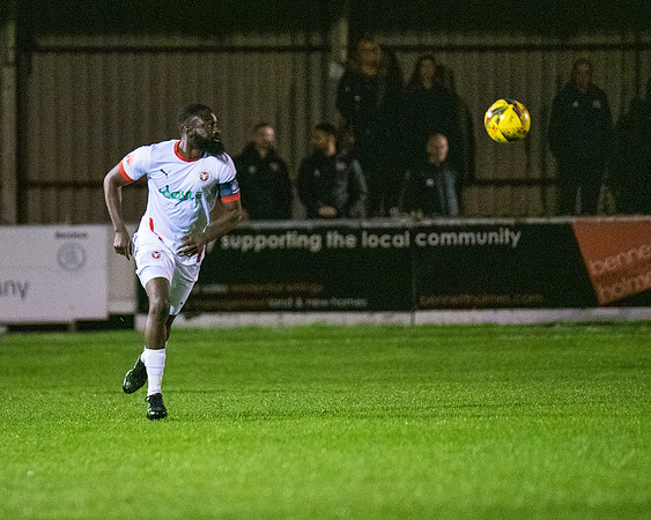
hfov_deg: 4.2
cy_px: 202
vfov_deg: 3.3
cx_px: 203
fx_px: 8926
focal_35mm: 463
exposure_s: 1/1250
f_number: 2.8
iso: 10000
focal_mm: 300
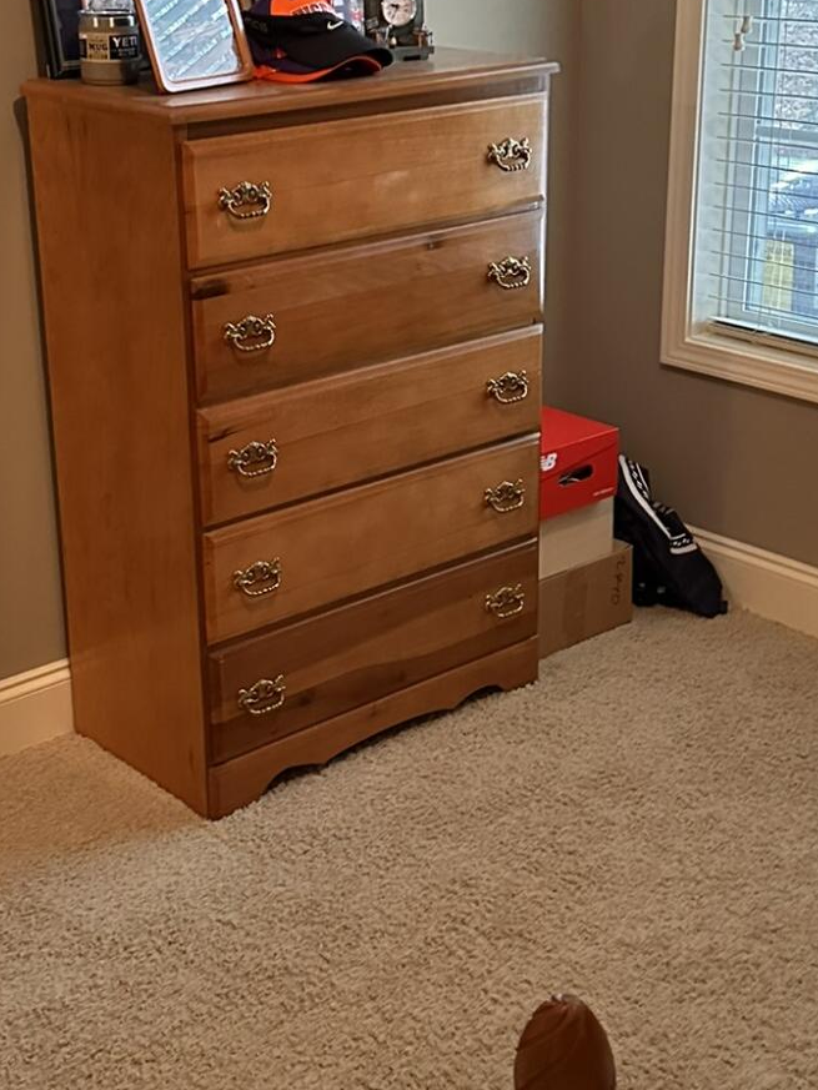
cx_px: 325
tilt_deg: -16.6
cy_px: 431
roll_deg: +1.2
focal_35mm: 55
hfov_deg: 26.5
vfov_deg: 34.8
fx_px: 1732
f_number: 1.78
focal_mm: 6.86
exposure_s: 1/60
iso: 1000
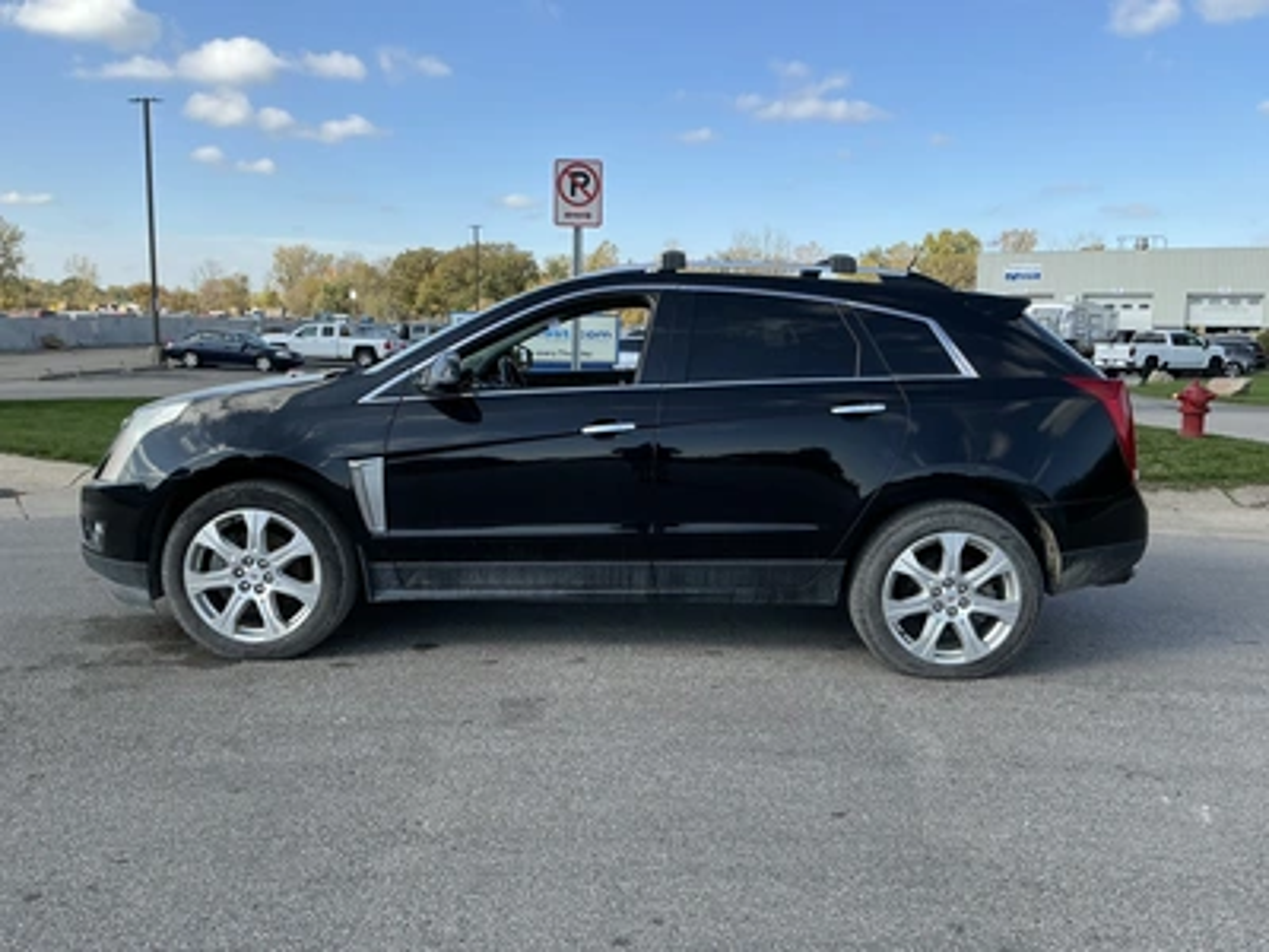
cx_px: 634
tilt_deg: -3.6
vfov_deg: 49.7
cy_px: 476
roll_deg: -2.0
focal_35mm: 28
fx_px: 1026
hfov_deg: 63.4
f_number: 1.8
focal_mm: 3
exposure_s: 1/962
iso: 25
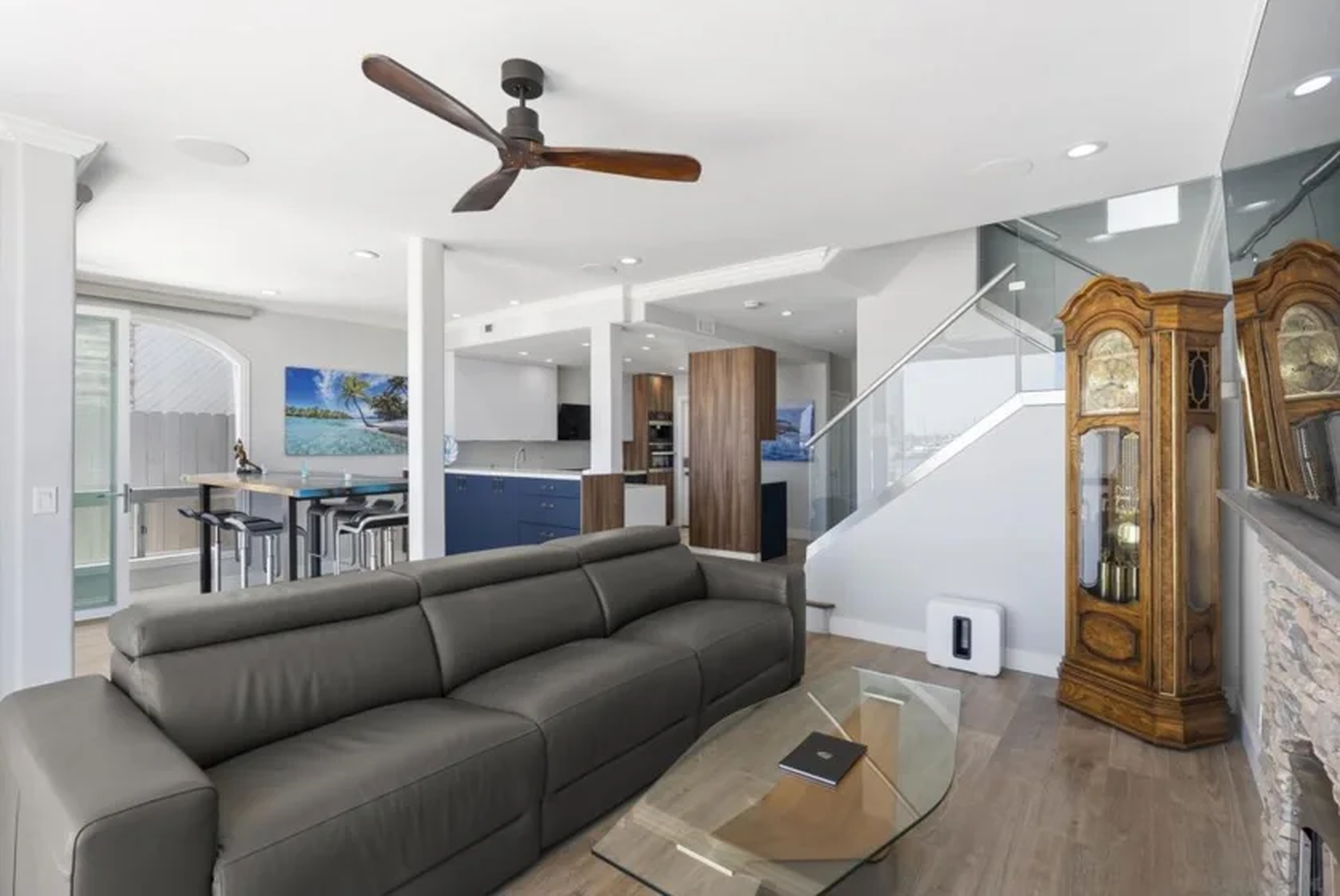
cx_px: 670
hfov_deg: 96.7
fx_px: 596
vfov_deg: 73.8
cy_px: 448
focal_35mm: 16
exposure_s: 1/50
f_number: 8
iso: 500
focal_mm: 16
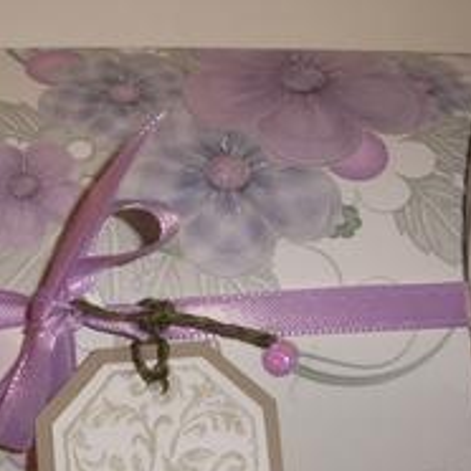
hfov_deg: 22.7
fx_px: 1155
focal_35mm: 75
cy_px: 339
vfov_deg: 22.9
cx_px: 81
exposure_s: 1/60
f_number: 3.1
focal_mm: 6.3
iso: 80
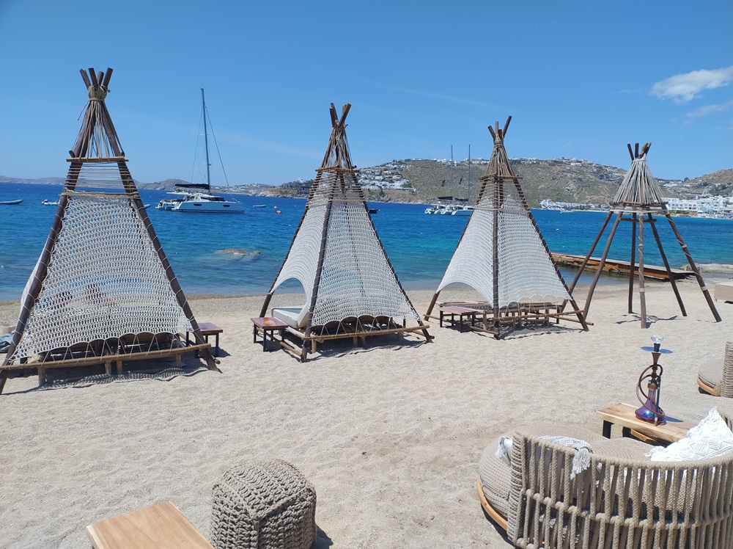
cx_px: 366
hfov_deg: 69.4
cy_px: 274
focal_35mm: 25
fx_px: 529
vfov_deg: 54.8
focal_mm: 4.71
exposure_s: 1/997
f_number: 1.7
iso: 100
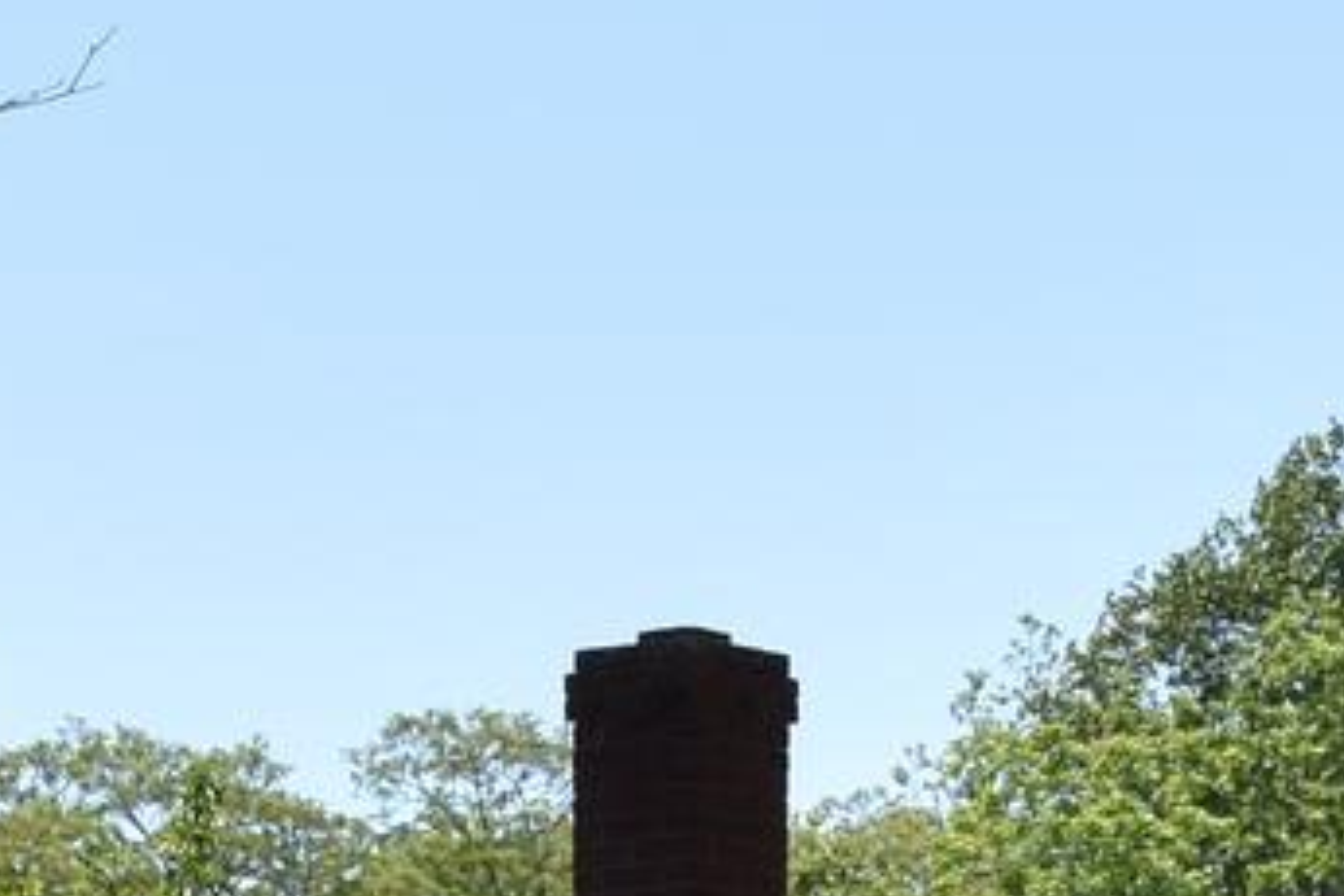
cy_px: 1934
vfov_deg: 5.0
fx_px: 9967
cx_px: 74
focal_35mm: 267
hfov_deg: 7.7
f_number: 9
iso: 100
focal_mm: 30
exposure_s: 1/200
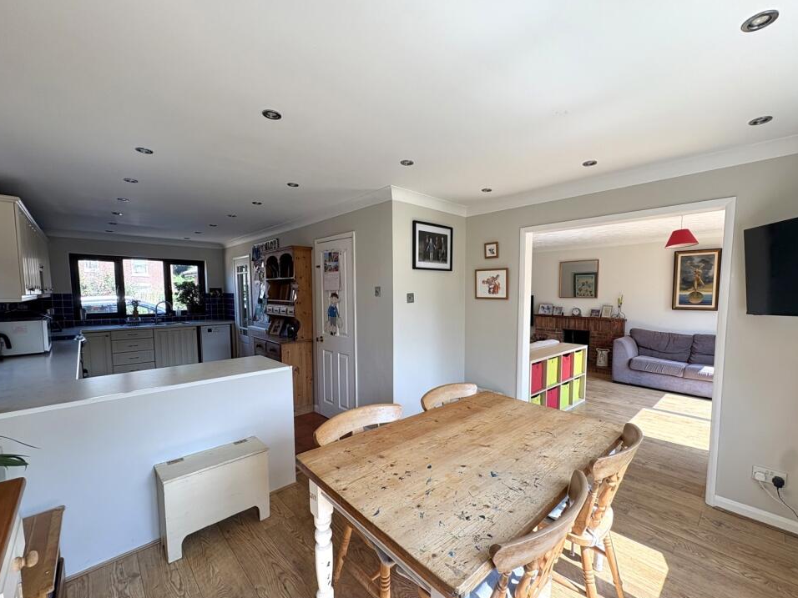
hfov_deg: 98.1
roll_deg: +0.5
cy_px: 317
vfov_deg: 81.7
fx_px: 346
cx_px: 418
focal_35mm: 15
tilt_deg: -4.5
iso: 40
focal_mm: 2.22
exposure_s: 1/111
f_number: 2.2
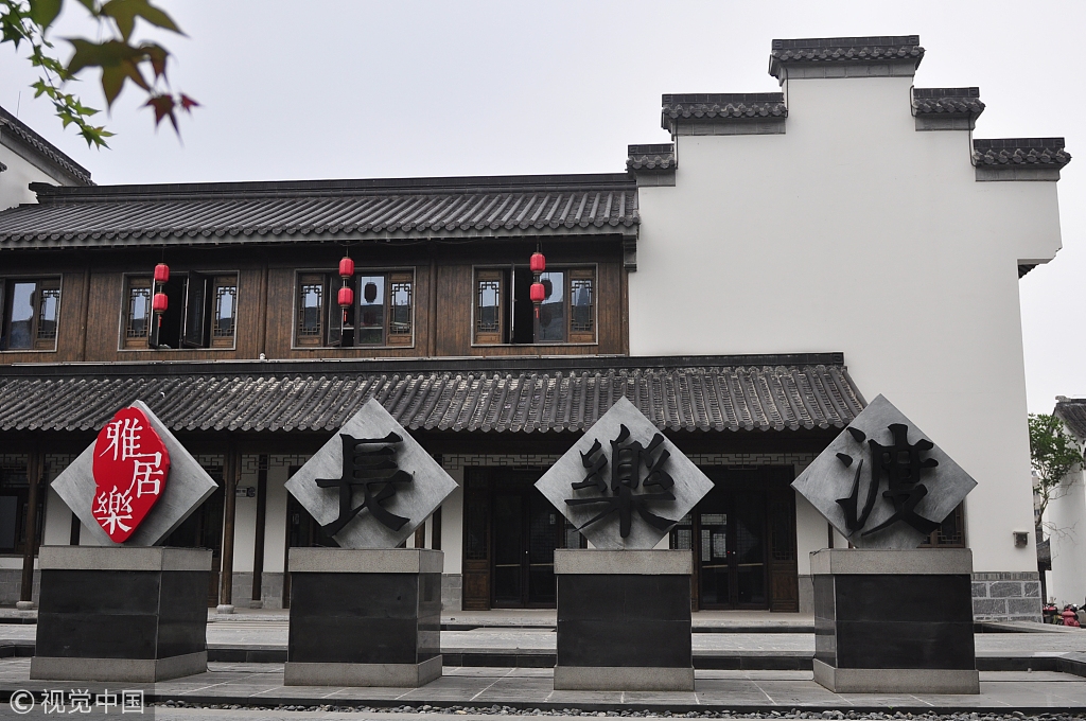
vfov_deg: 36.8
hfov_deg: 53.2
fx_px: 1085
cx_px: 543
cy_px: 360
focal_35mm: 36
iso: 320
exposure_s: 1/1250
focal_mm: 24
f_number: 2.8
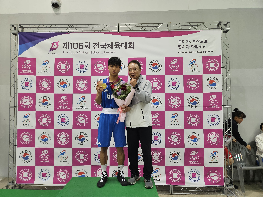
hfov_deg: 73.9
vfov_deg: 58.9
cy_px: 98
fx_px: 175
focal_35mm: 23
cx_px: 132
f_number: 1.8
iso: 160
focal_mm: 5.4
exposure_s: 1/120
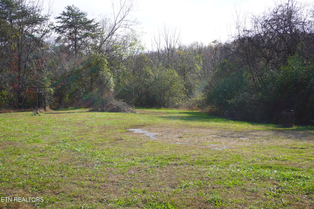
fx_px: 392
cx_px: 157
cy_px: 104
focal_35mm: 45
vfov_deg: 29.8
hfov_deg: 43.6
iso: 100
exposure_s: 1/125
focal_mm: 30
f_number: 9
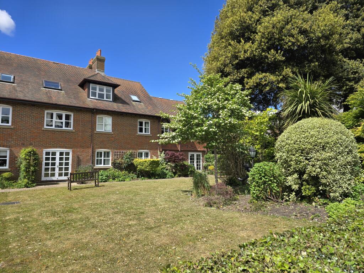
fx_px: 242
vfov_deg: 58.9
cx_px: 182
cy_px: 136
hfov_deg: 73.9
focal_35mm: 23
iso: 12
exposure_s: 1/675
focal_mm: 6.3
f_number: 1.7
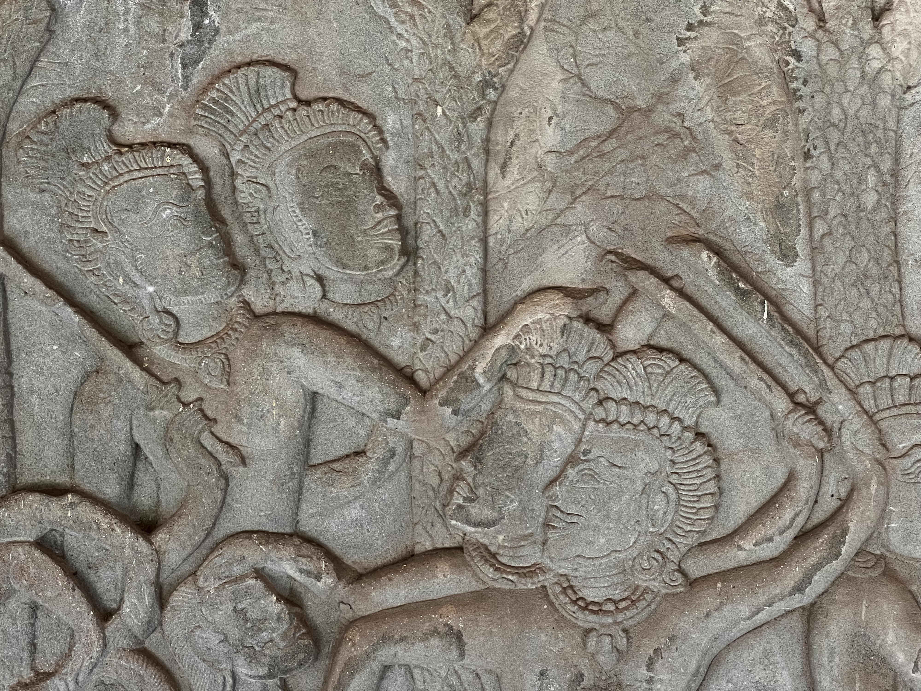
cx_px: 460
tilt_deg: -3.0
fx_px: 2049
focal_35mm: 77
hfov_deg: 25.3
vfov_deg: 19.1
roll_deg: +0.7
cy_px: 346
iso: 200
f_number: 2.8
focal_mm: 9
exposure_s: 1/90
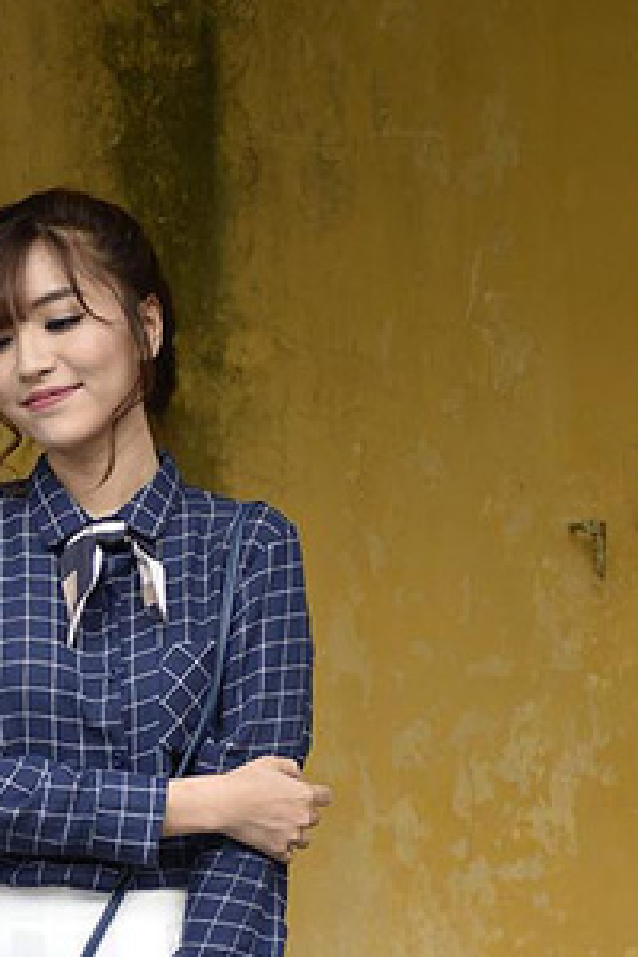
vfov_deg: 15.5
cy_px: 598
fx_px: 3509
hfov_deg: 10.2
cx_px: -137
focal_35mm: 132
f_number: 2.8
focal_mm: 40
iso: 400
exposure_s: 1/160
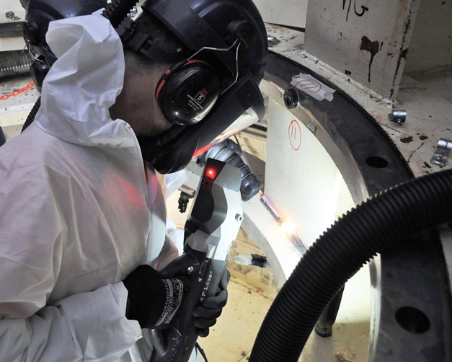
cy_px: 182
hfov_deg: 56.8
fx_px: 415
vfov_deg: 47.1
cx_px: 185
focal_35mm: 31
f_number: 4
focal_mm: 18
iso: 800
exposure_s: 1/60
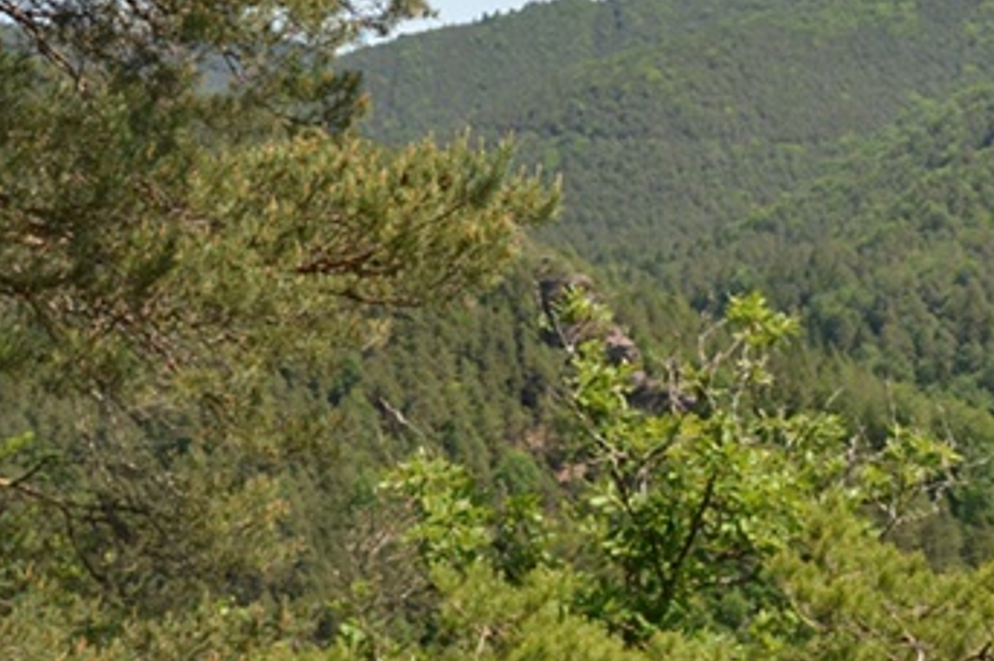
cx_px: 861
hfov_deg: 30.7
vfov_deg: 21.4
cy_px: 175
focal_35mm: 63
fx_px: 1738
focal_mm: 18
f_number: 6.3
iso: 800
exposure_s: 1/2000
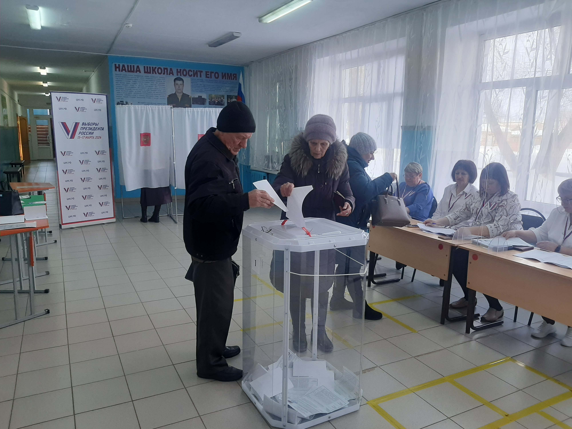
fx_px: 446
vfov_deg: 51.4
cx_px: 286
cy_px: 214
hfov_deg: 65.3
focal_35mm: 27
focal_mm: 3.93
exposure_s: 1/100
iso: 64
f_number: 1.7
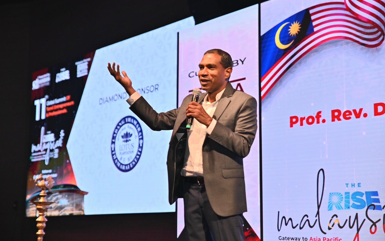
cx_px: 191
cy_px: 117
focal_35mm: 72
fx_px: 756
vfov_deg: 18.1
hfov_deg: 28.6
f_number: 4
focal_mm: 70
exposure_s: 1/200
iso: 400
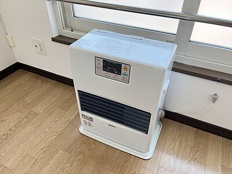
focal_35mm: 26
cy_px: 87
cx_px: 116
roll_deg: -0.8
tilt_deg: -41.5
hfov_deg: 67.3
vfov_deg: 53.1
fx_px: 174
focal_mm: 5.1
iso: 64
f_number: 1.6
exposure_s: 1/145
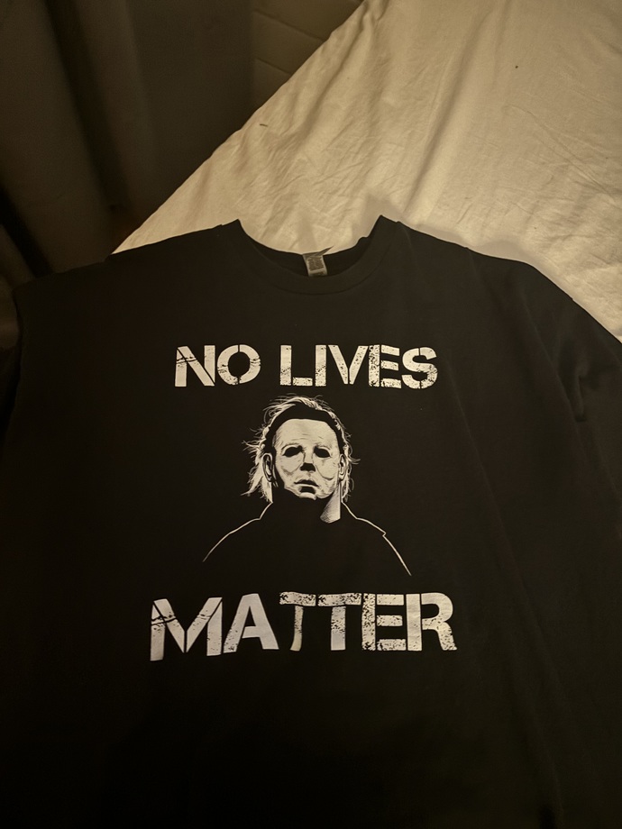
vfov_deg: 67.3
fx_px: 623
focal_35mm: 26
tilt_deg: -63.9
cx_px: 311
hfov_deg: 53.1
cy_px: 414
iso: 1250
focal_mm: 5.96
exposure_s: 1/15
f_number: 1.6
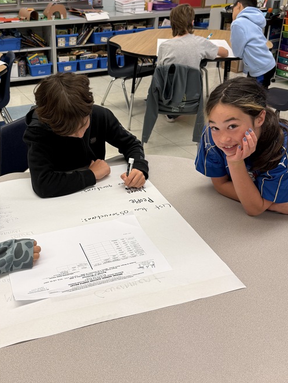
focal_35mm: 37
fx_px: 410
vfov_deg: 50.0
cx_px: 94
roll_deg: +1.9
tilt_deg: -27.6
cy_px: 167
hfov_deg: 38.2
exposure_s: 1/120
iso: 80
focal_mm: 6.76
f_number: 1.78
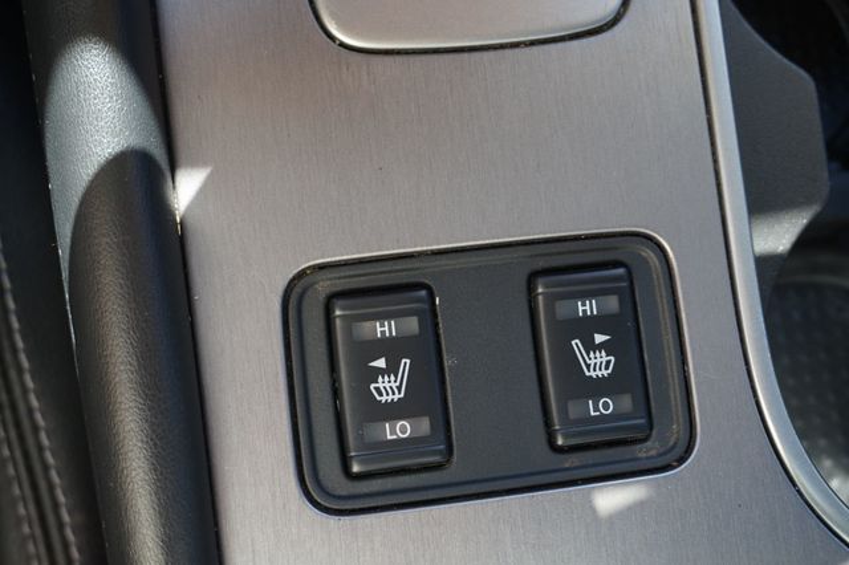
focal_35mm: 44
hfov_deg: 45.0
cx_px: 424
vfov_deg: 30.8
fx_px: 1025
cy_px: 282
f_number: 4.5
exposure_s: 1/60
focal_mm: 29
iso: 200
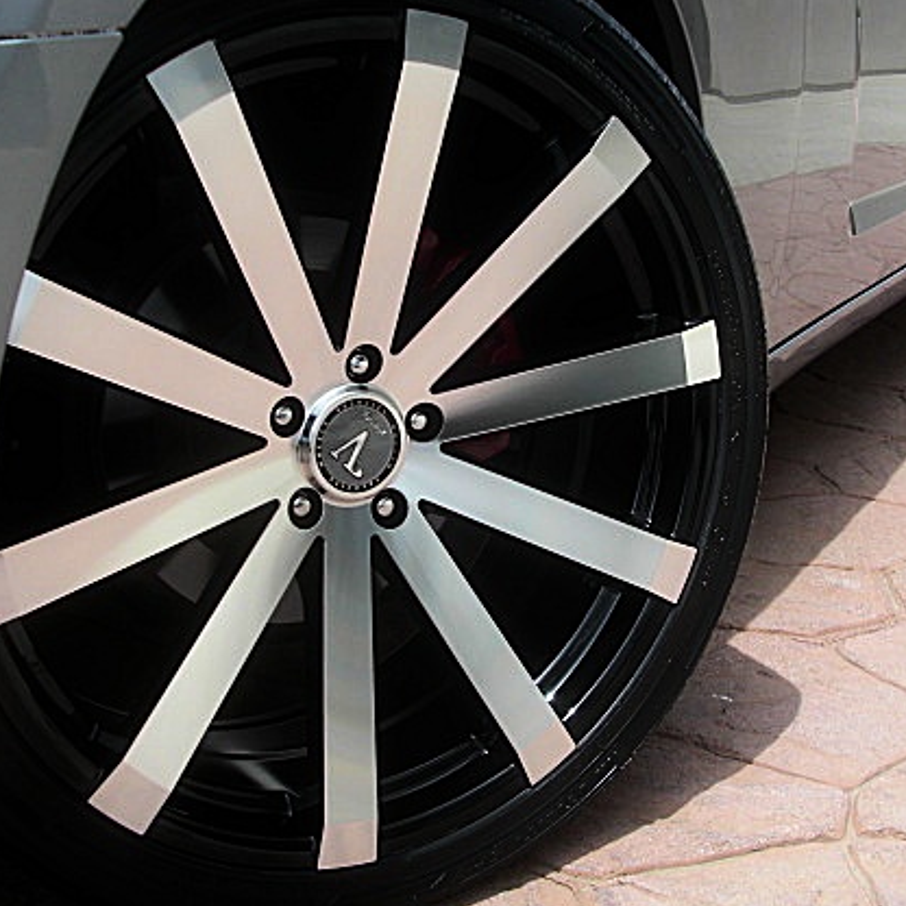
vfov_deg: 34.6
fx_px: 1451
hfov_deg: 34.7
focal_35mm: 49
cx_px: 475
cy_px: 401
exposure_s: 1/400
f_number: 2.8
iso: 50
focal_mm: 6.3
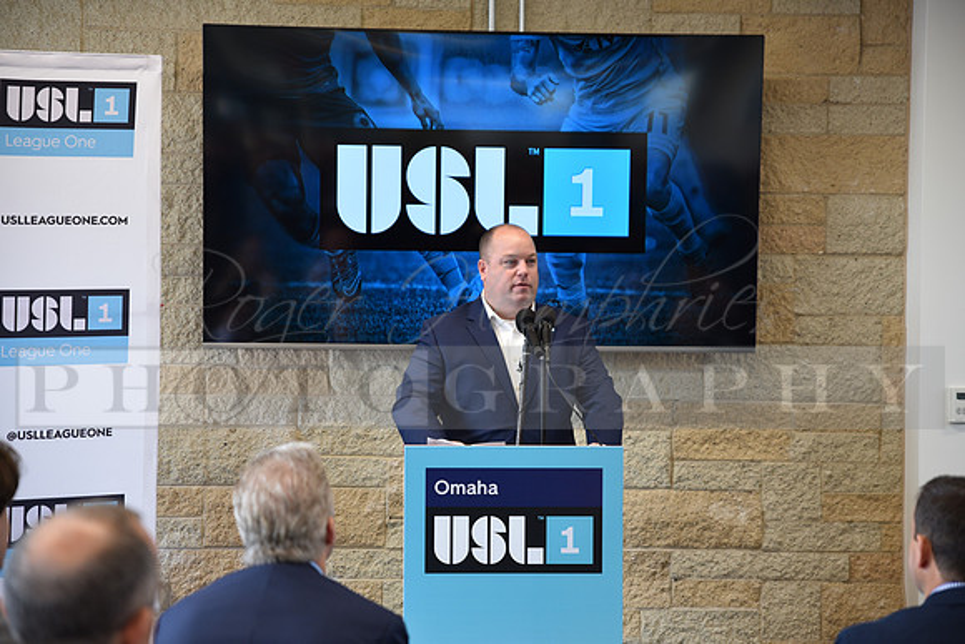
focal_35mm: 70
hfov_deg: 28.8
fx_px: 1877
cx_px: 482
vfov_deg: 19.5
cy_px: 322
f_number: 2.8
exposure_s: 1/60
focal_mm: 70
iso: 400
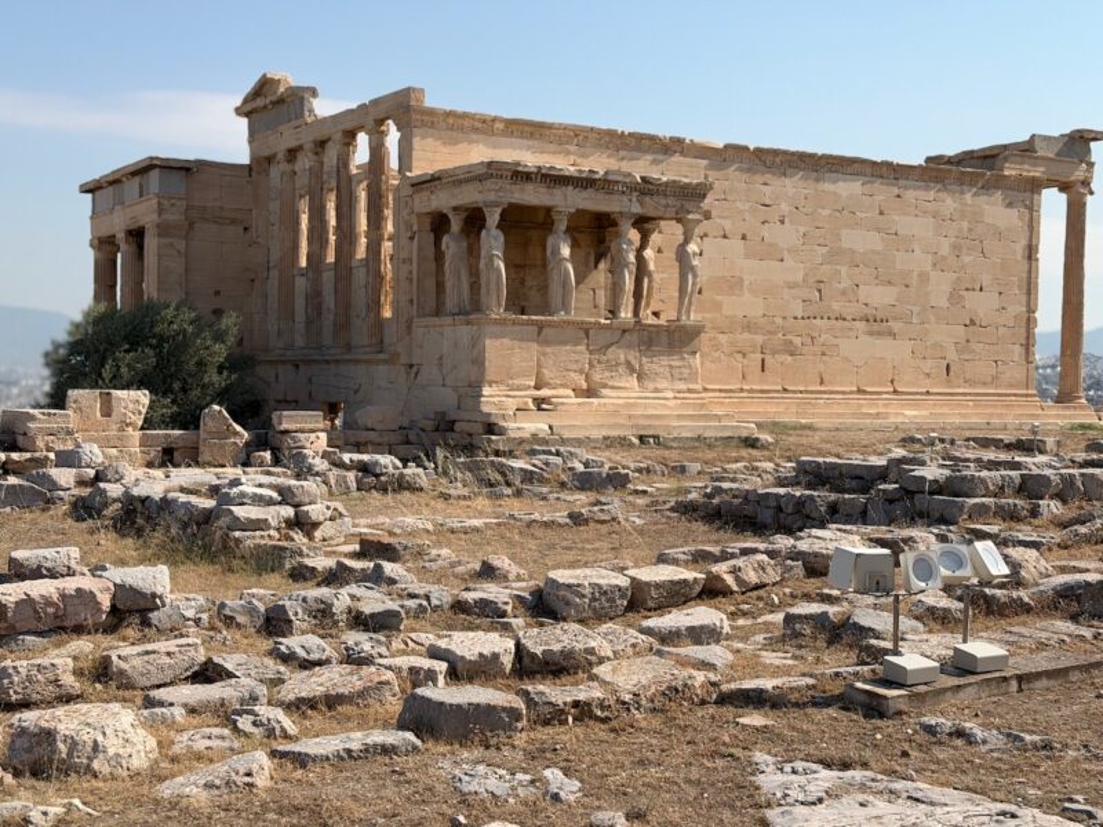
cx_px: 552
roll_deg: -1.0
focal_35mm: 48
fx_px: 1529
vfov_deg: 30.3
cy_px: 414
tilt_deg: -1.3
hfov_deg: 39.7
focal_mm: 6.76
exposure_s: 1/6536
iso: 64
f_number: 1.78
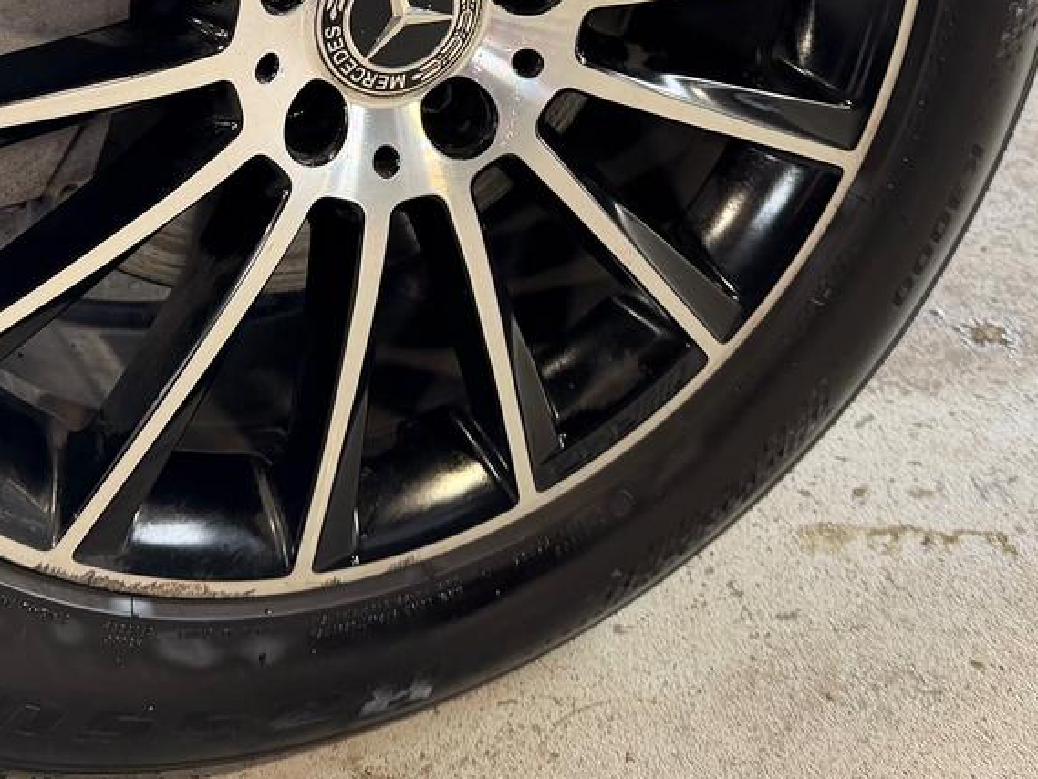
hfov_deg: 35.5
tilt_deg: -21.8
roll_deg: +0.9
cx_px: 478
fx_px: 1620
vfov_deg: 25.1
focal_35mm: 54
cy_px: -77
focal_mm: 6.76
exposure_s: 1/60
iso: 250
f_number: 1.78
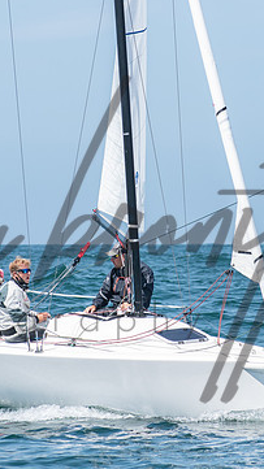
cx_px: 143
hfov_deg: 3.8
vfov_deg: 6.7
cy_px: 223
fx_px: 3983
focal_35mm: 320
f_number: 6.3
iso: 200
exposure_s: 1/640
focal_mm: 125
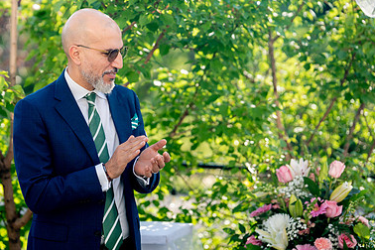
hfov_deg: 15.8
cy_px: 118
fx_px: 1344
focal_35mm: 129
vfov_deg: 10.6
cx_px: 104
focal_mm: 84
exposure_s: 1/2500
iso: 200
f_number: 2
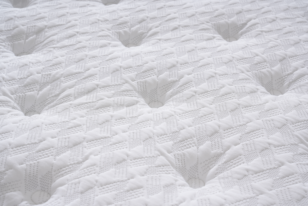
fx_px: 548
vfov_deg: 21.2
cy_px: 103
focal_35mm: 64
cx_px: 154
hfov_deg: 31.4
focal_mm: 64
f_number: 10
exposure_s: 1/125
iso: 100
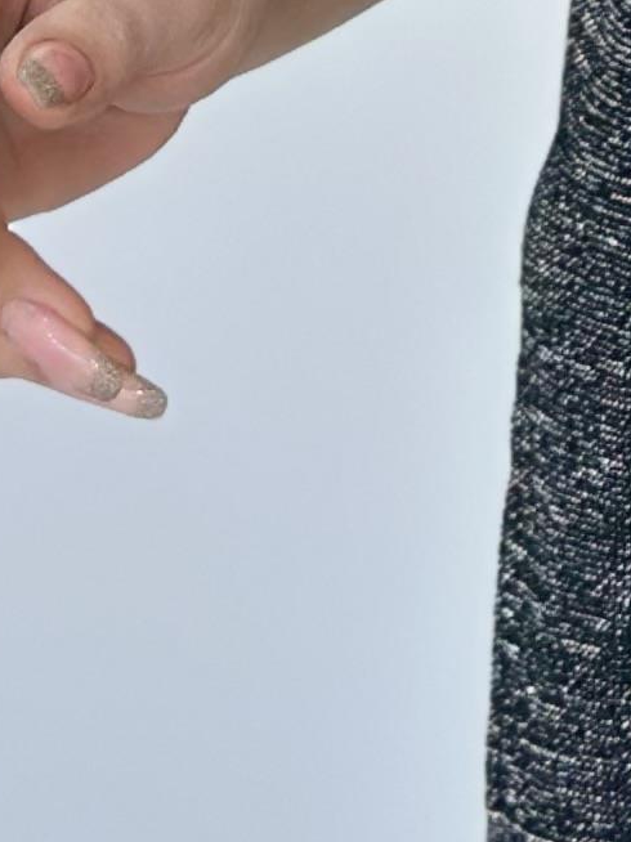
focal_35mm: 296
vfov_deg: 6.5
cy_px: -928
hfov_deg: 4.9
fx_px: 7199
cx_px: 1579
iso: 64
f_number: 1.78
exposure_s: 1/119
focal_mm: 6.86
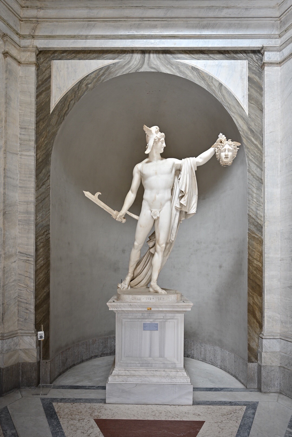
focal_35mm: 20
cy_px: 218
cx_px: 146
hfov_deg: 63.2
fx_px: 237
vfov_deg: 85.4
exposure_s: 1/80
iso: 100
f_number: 5
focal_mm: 19.5
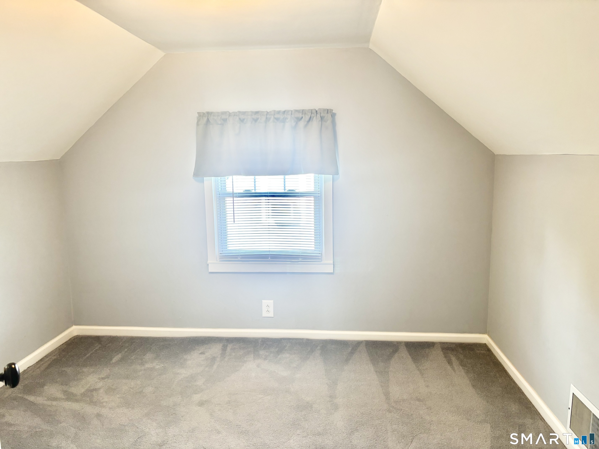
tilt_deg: -8.2
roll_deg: +1.5
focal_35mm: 26
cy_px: 224
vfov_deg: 53.1
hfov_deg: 67.3
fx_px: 450
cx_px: 300
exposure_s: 1/60
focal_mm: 5.96
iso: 100
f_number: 1.6
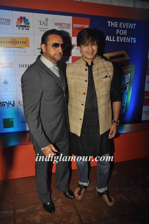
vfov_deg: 59.5
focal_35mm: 32
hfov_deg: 41.6
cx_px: 74
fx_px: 196
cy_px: 112
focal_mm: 21
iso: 500
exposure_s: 1/250
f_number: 9
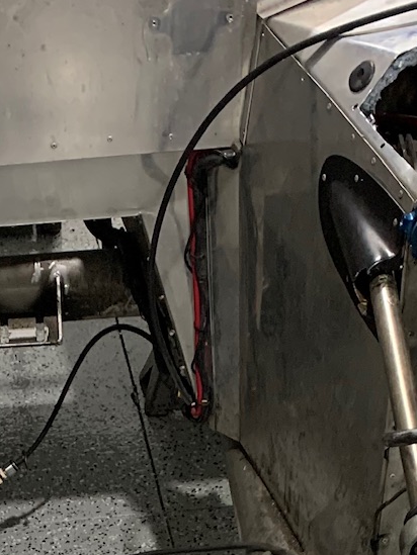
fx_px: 1557
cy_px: 1003
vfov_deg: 16.7
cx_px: -1
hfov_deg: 15.0
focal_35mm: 97
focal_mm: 4.25
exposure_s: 1/60
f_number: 1.8
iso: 100
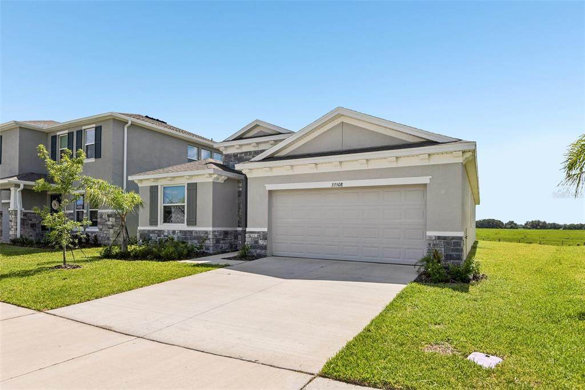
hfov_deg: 84.0
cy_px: 195
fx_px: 325
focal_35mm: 20
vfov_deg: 61.9
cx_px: 292
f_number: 8
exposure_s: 1/2500
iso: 400
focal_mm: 20
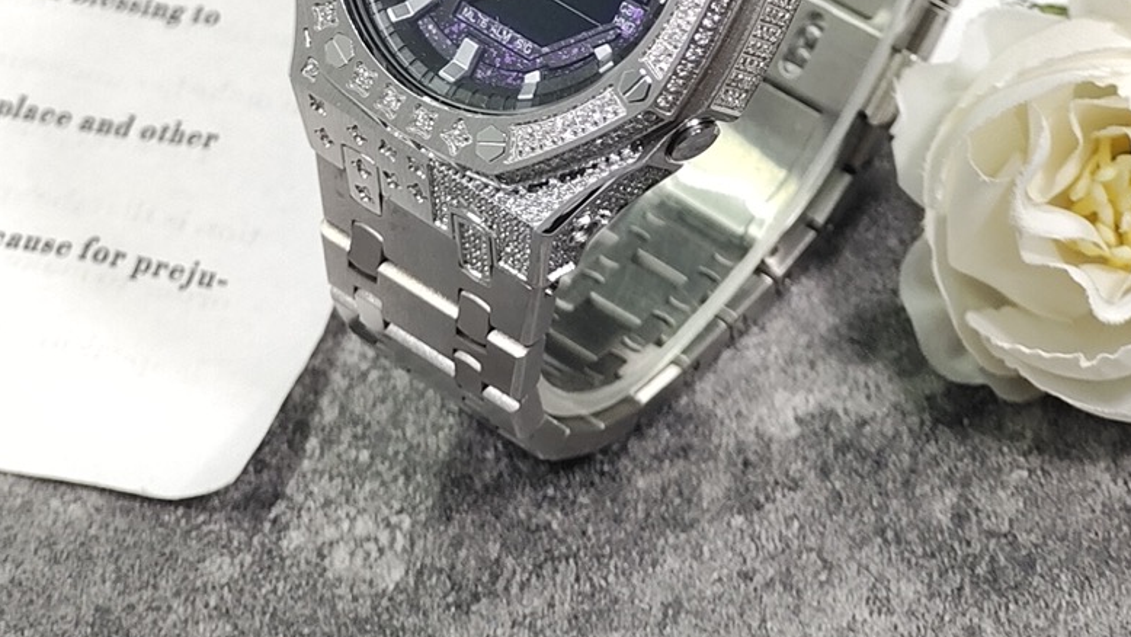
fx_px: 3360
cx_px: 579
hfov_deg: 19.1
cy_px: -86
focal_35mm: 112
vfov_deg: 10.7
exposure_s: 1/100
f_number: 2.08
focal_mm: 7.55
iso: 85
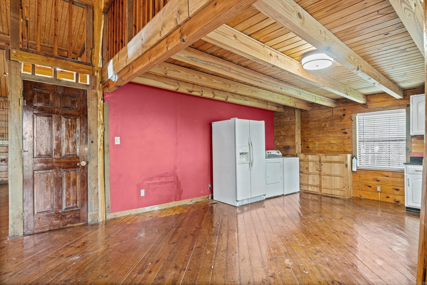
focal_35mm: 18
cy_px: 142
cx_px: 214
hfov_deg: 90.0
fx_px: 213
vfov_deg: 67.4
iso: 400
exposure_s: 2
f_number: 8
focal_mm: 12
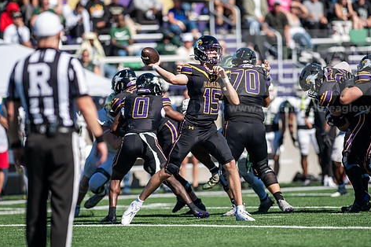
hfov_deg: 5.6
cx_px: 193
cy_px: 125
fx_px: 3800
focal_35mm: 369
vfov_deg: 3.7
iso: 160
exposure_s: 1/2000
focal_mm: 300
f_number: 3.2
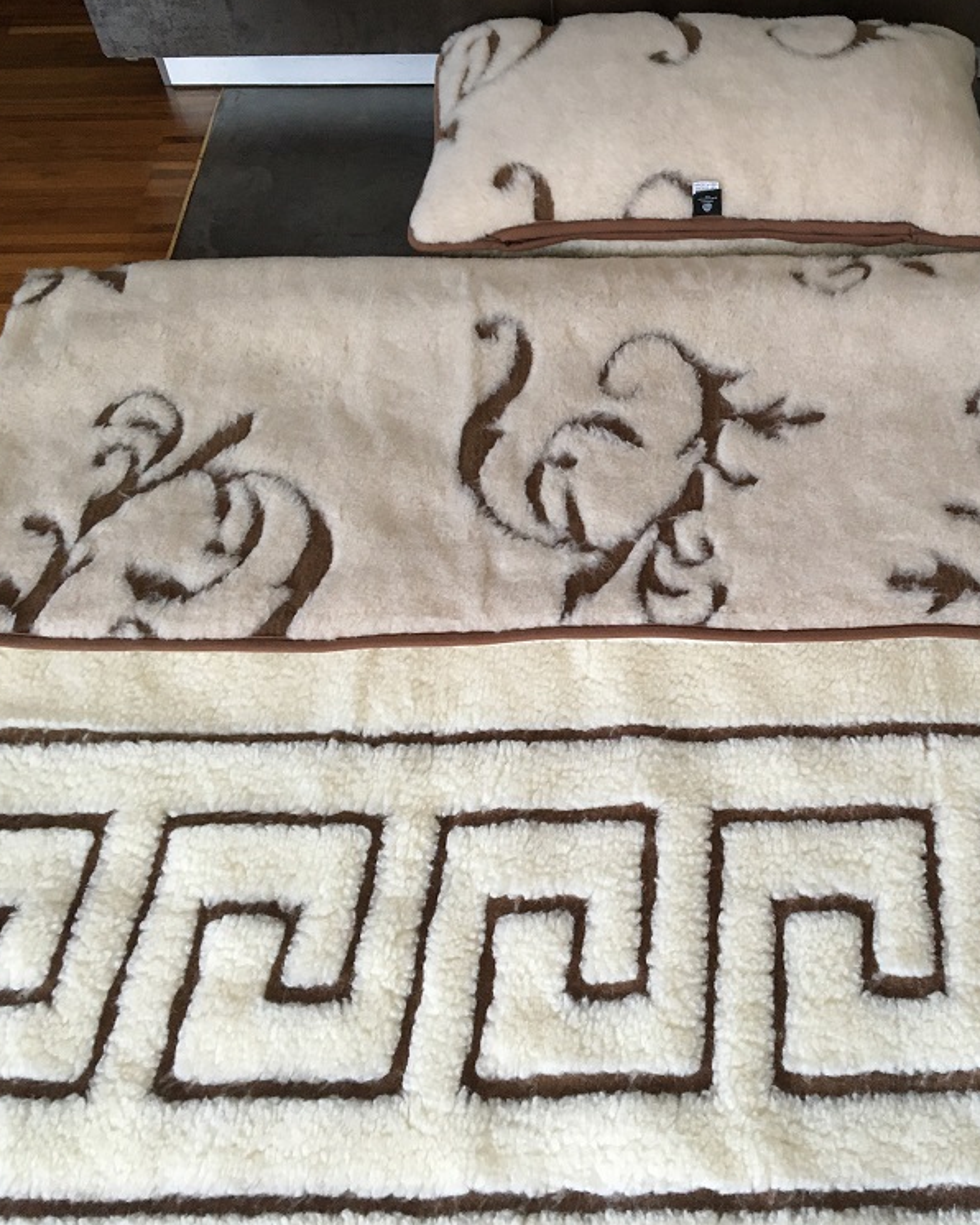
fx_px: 1378
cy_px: 612
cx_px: 692
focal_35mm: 38
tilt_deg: -53.8
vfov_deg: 47.9
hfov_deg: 38.5
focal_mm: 4.15
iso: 125
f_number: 2.2
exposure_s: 1/33
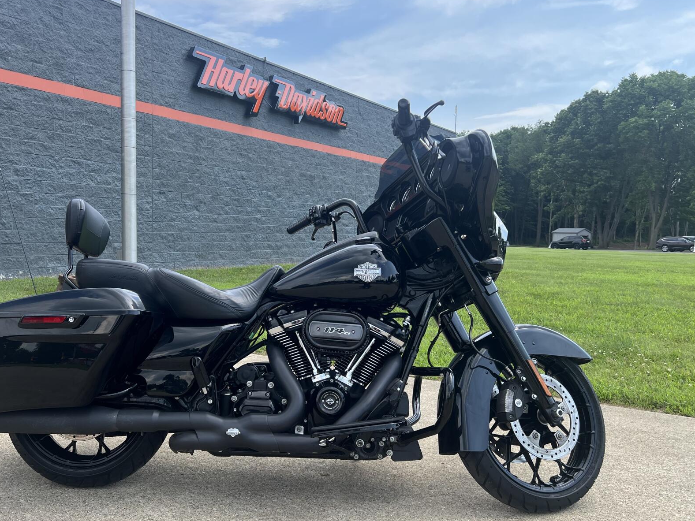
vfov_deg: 42.9
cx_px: 281
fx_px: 663
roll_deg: -0.9
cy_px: 275
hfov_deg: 55.0
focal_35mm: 33
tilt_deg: -5.1
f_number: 1.5
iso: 50
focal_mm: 5.7
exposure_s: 1/1488
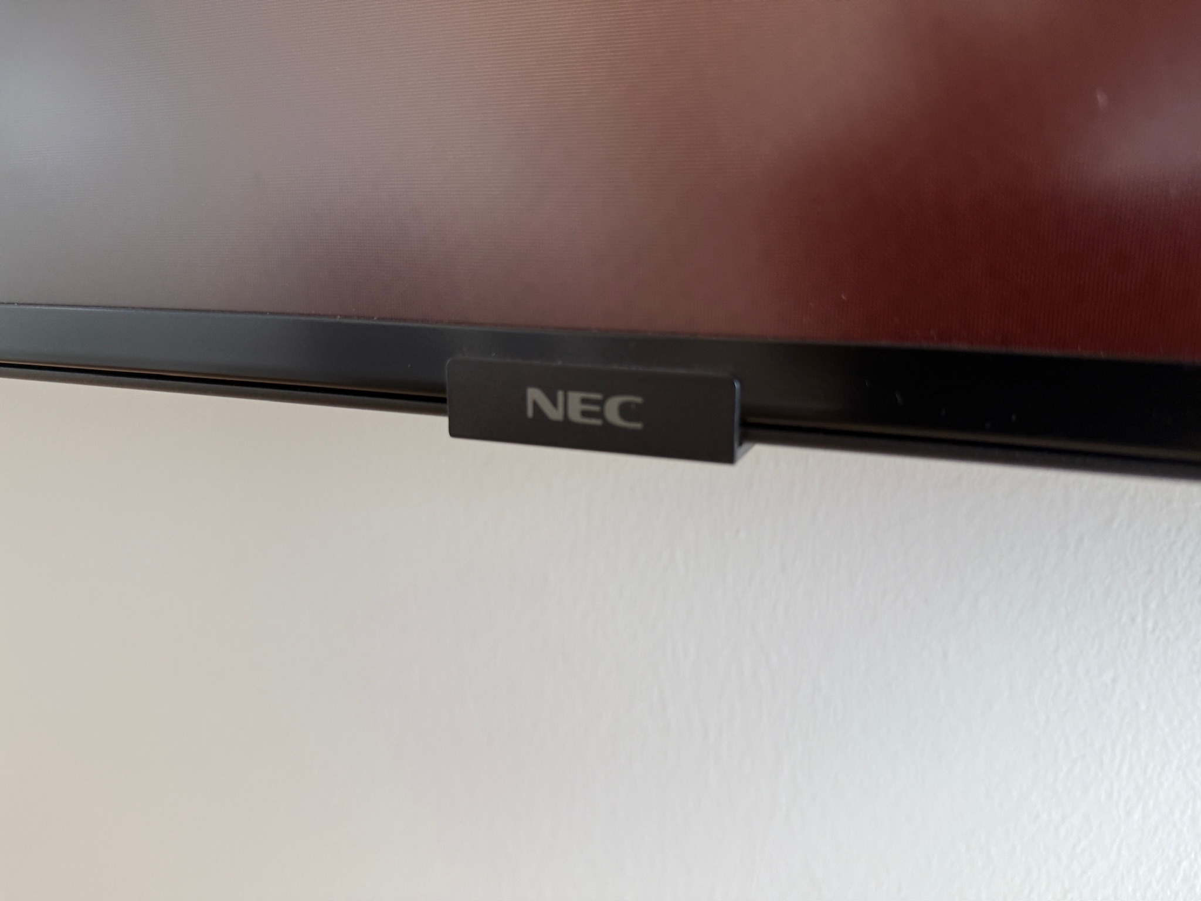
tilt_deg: -13.1
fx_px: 833
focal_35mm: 24
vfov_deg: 56.8
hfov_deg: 71.6
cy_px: 450
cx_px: 600
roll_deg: +0.1
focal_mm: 6.76
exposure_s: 1/120
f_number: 1.78
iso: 125
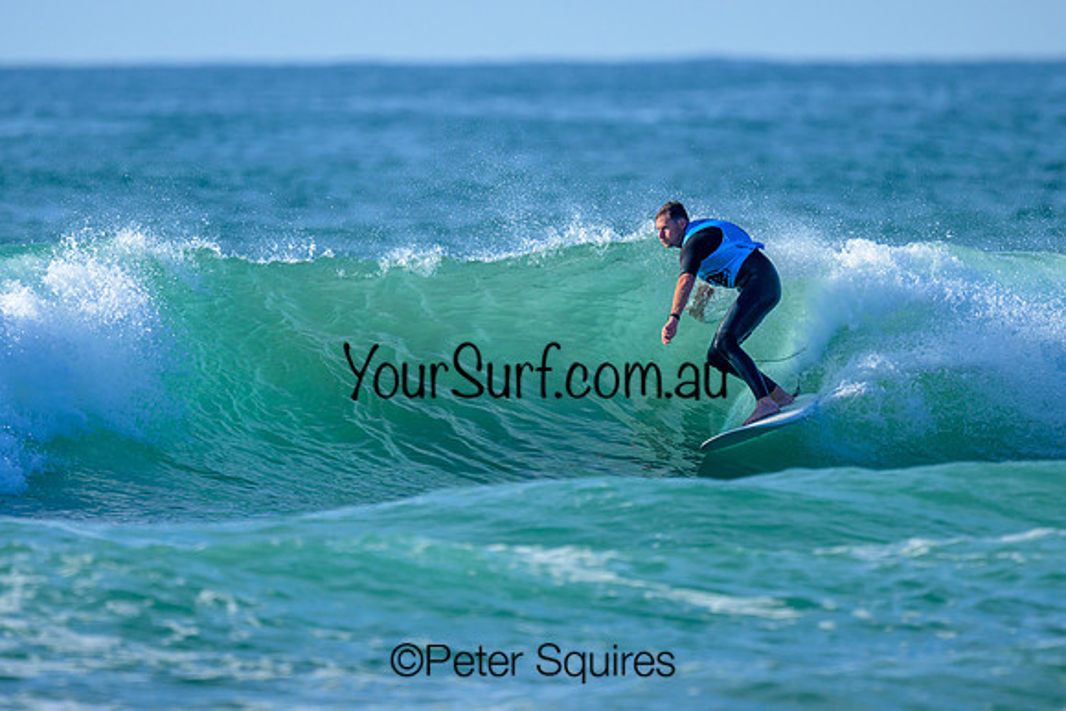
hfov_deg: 1.9
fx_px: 32578
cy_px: 295
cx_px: 551
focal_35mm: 1100
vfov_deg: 1.3
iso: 360
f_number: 6.3
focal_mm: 800
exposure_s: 1/2000
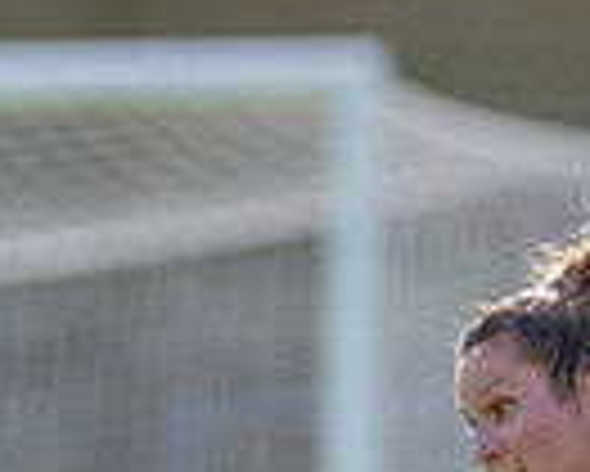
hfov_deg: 1.1
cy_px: 834
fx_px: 31594
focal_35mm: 1808
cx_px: 243
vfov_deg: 0.9
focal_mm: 300
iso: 200
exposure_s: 1/3200
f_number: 2.8
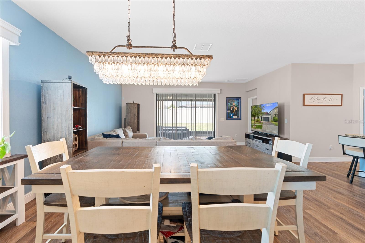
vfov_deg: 73.7
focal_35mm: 16
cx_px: 182
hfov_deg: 96.7
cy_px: 122
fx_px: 162
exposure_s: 2
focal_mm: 16
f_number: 8
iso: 200
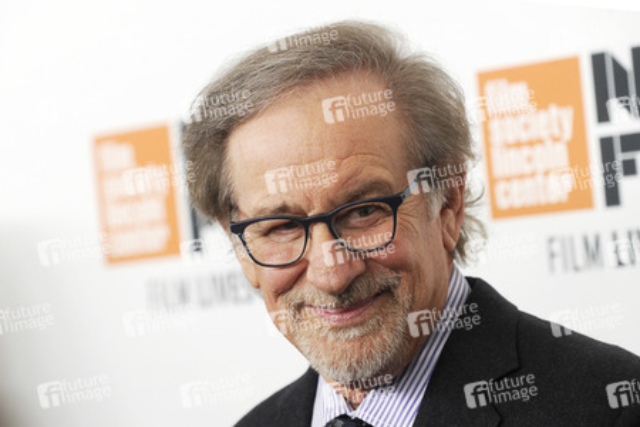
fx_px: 2755
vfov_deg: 8.9
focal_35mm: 155
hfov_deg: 13.2
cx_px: 320
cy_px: 214
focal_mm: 155
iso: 1600
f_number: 4.5
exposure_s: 1/250
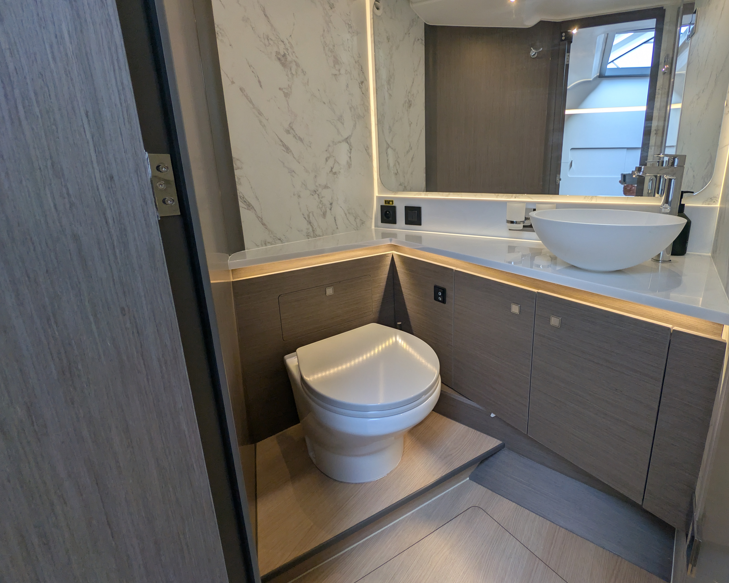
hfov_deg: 95.4
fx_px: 324
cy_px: 258
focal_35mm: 15
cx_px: 440
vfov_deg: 83.7
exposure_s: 1/181
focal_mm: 2.23
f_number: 1.95
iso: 112
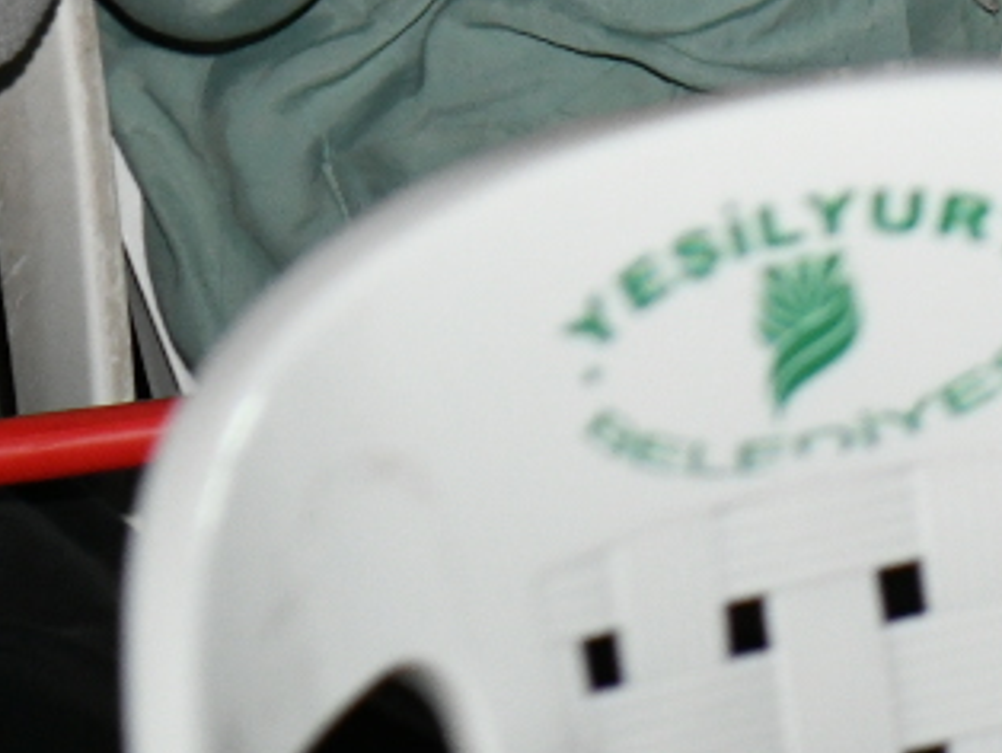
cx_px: 622
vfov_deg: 4.2
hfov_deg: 5.7
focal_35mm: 347
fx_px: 10052
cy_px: -932
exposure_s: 1/250
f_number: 2.8
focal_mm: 70
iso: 1600
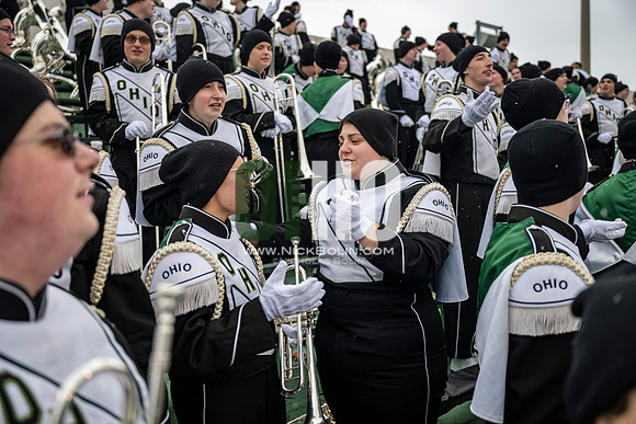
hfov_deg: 58.0
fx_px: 574
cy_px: 212
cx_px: 318
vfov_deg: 40.6
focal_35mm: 32
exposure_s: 1/500
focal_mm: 32.5
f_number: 2.8
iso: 160
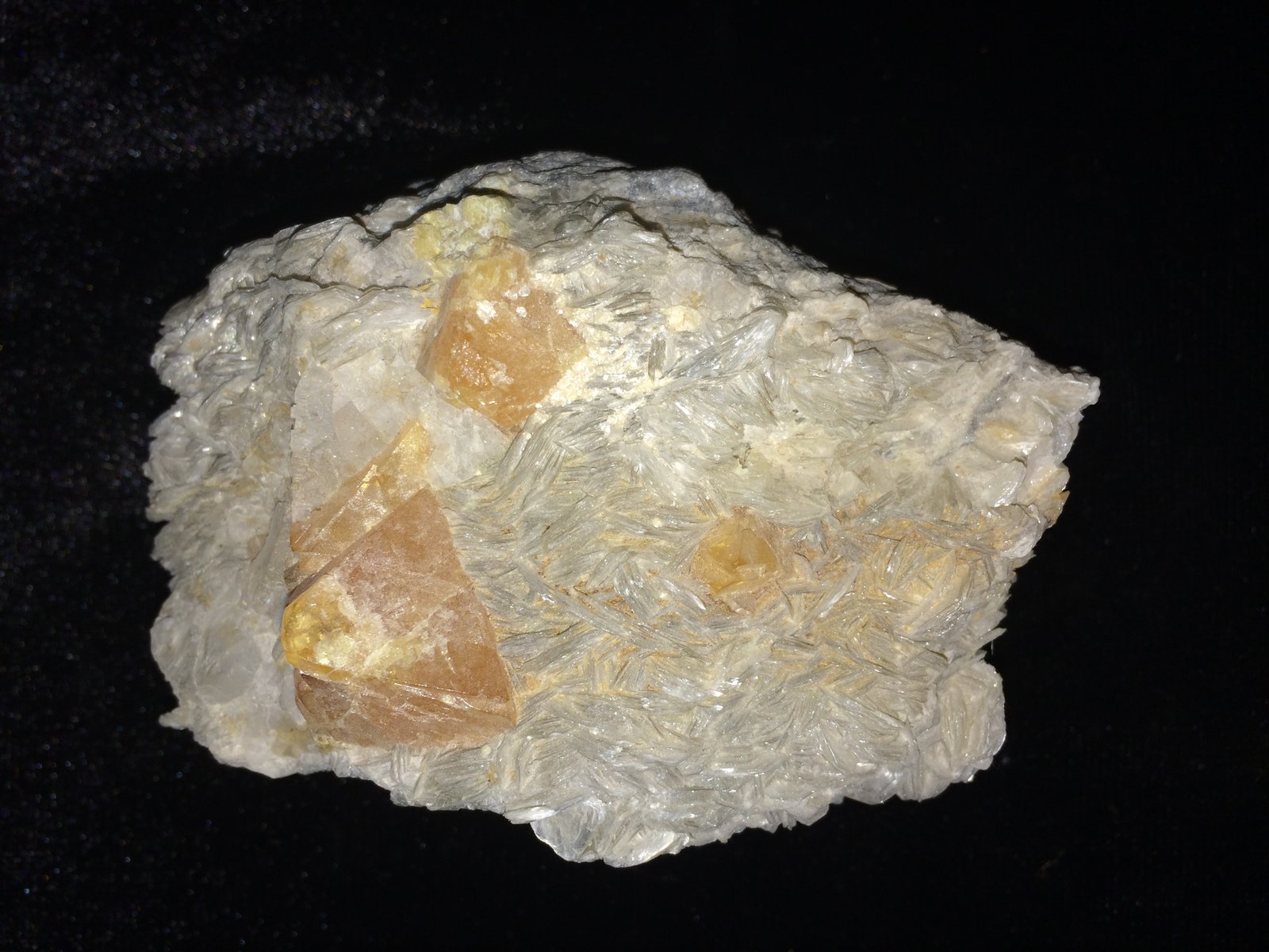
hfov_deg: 60.0
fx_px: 1100
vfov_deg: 46.8
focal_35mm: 30
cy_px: 476
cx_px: 634
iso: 32
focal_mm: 4.12
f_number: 2.2
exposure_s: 1/483
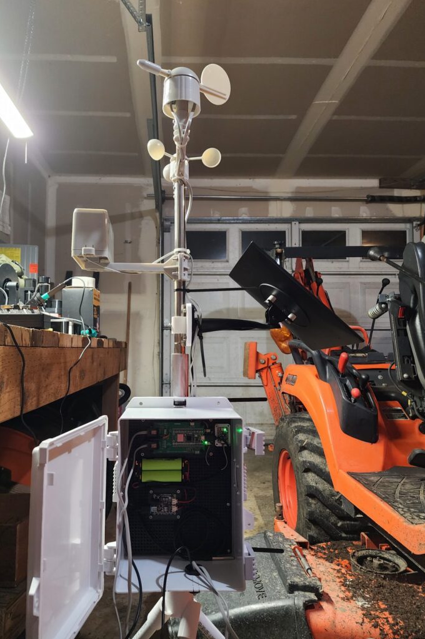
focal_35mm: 24
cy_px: 319
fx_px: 425
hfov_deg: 53.0
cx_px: 189
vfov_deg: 73.8
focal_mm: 6.4
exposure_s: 1/120
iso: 800
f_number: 1.8
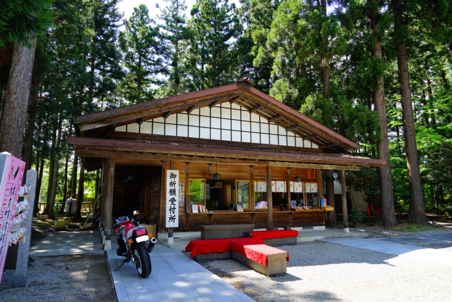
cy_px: 151
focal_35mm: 24
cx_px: 226
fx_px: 301
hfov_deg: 73.7
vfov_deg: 53.2
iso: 100
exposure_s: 1/60
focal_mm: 24
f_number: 4.5
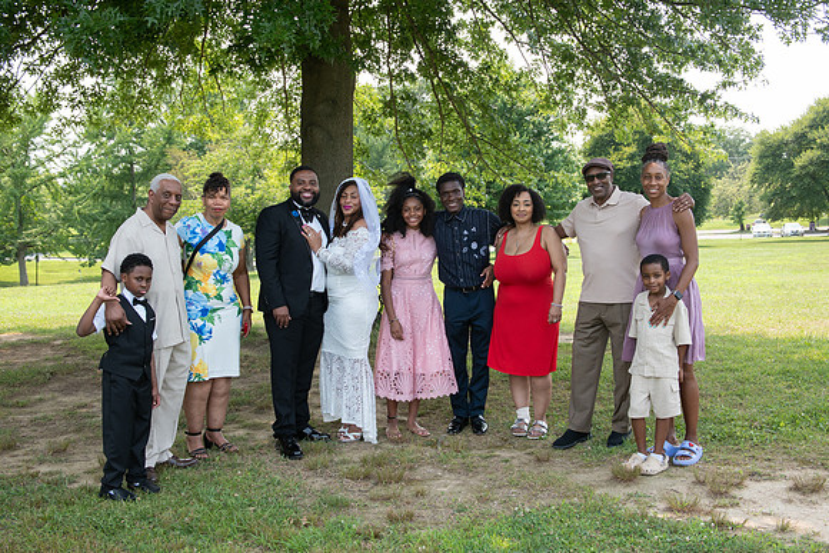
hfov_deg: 42.7
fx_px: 1059
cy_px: 276
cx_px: 414
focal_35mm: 46
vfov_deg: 29.3
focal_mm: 44
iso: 800
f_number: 6.3
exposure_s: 1/400
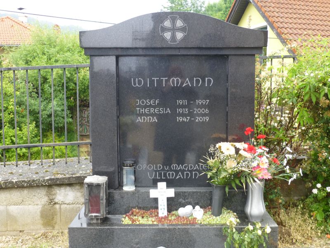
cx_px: 165
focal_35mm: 41
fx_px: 391
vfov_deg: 35.1
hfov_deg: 45.8
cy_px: 124
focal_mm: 7.4
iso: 125
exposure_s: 1/60
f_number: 3.9
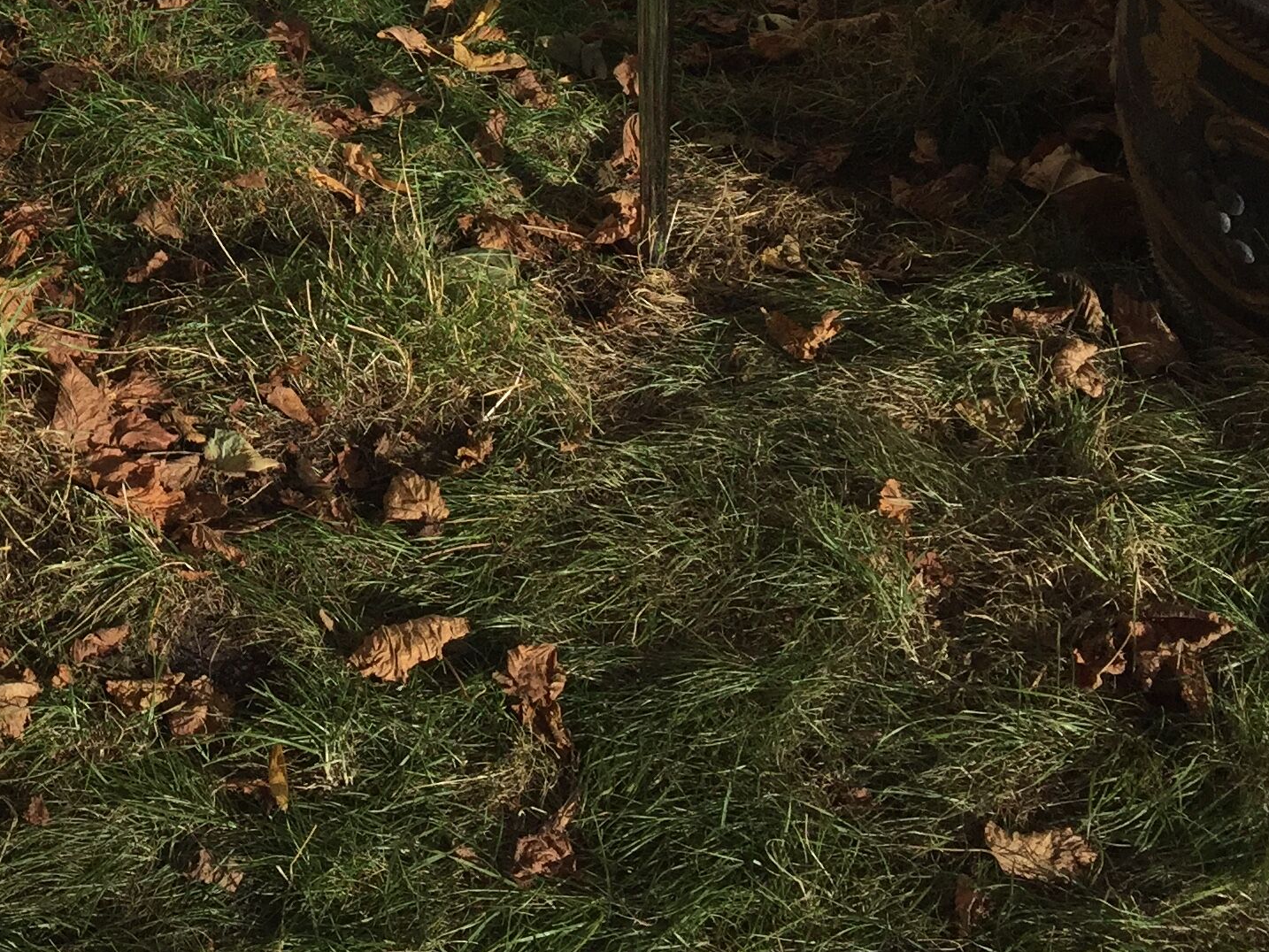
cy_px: -126
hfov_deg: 26.9
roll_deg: -0.7
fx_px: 2420
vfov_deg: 21.0
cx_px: -142
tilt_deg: -28.8
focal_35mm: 66
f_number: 2.2
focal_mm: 4.15
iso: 32
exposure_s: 1/4405
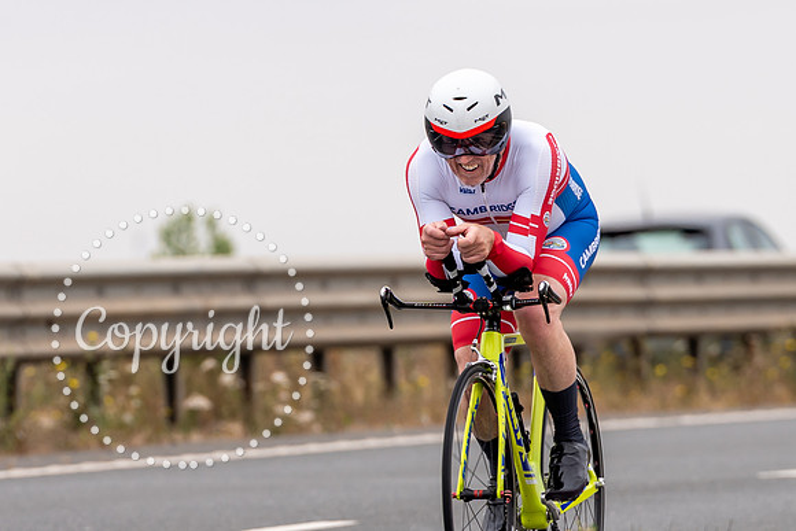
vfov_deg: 2.4
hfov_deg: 3.7
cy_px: 387
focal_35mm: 563
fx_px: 12461
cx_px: 345
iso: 100
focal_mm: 200
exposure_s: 1/800
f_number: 3.5
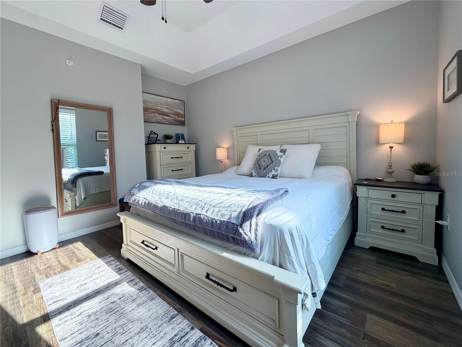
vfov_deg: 85.7
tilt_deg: -6.9
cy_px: 174
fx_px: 187
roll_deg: +2.1
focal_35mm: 14
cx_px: 231
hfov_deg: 102.1
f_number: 2.2
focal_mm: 2.22
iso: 64
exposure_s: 1/120
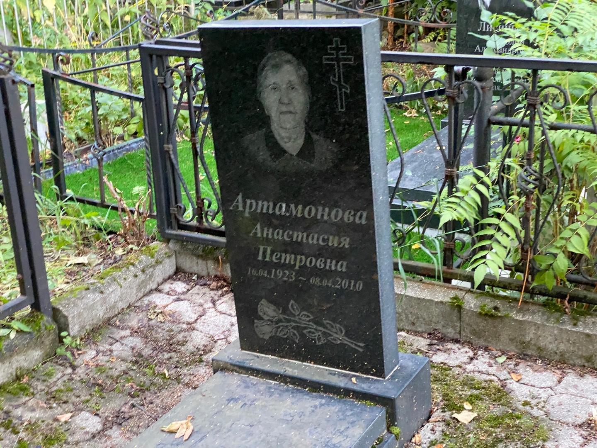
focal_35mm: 52
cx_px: 298
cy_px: 224
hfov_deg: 36.8
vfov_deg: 28.0
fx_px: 897
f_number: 2
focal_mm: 6
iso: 640
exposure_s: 1/47
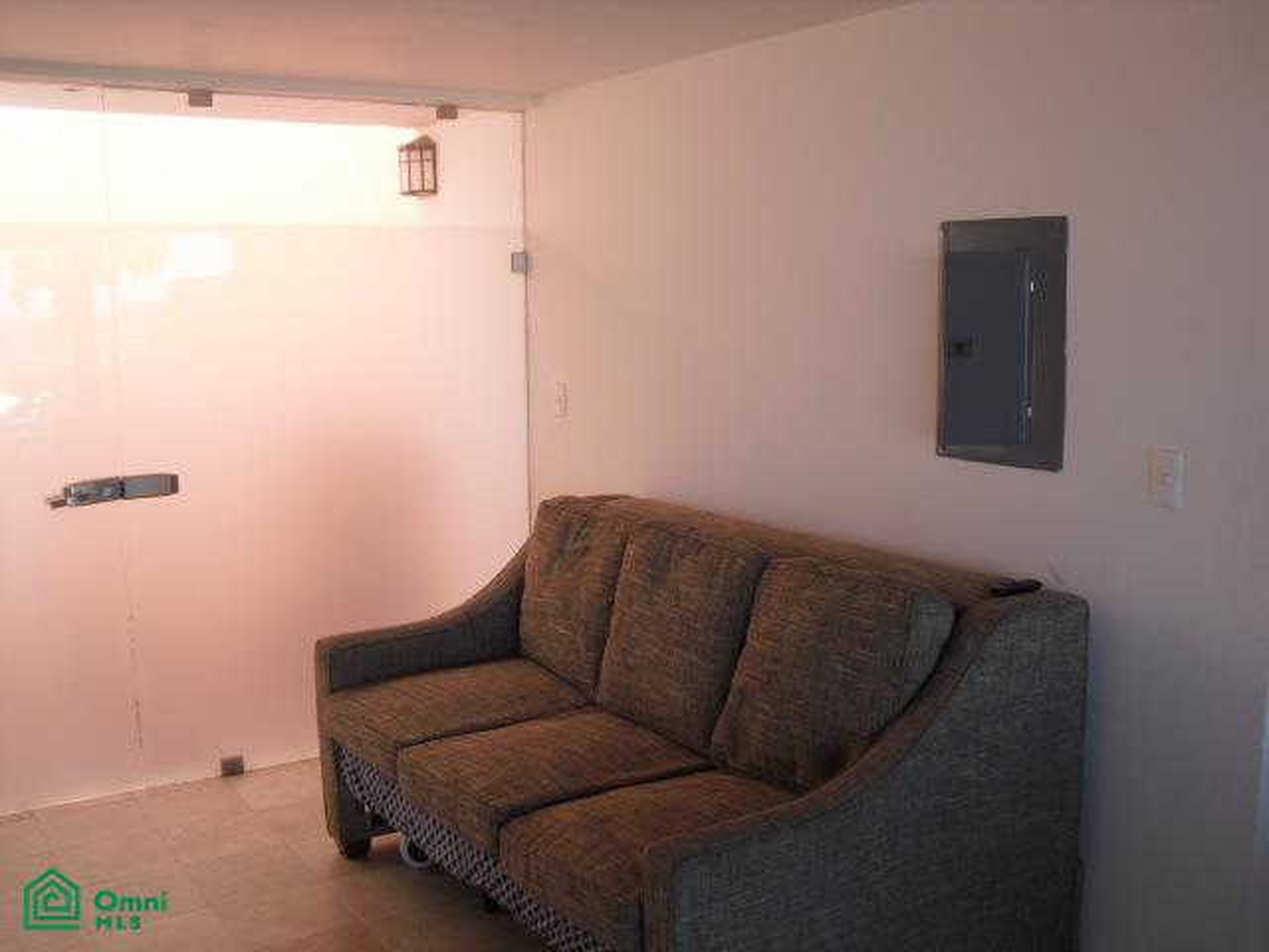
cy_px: 476
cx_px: 634
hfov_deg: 51.4
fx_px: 1320
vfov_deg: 39.7
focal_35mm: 36
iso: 100
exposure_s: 1/125
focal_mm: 6.3
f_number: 3.1
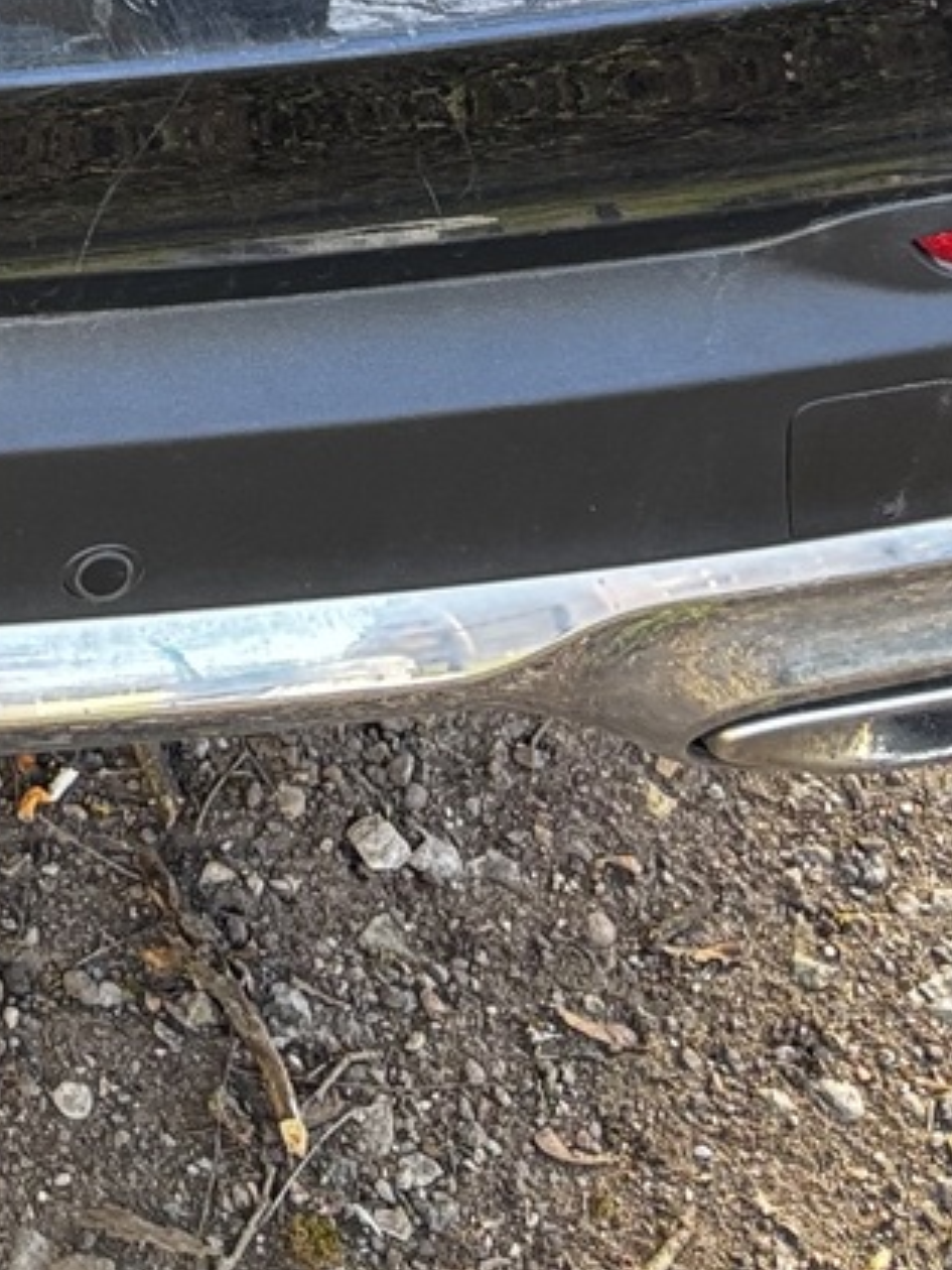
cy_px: -1083
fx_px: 3630
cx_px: -601
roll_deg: +2.1
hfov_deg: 13.8
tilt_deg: -16.9
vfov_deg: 16.3
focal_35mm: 99
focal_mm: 5.96
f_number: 1.6
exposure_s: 1/65
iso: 125
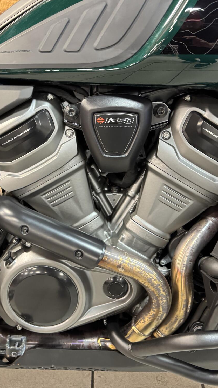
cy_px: 194
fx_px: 360
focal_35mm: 35
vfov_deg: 56.6
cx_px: 95
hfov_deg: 33.7
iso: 640
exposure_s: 1/40
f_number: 1.78
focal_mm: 6.76
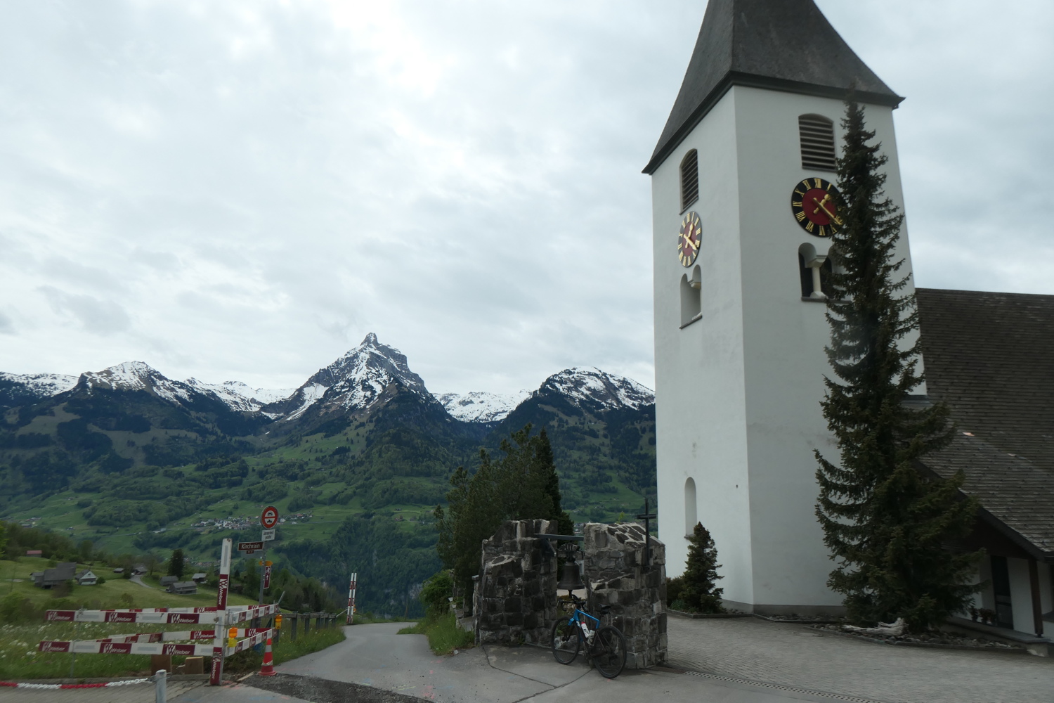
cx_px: 527
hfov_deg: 73.7
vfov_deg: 53.1
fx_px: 703
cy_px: 352
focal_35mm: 24
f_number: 7.1
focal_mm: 8.8
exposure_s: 1/800
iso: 200
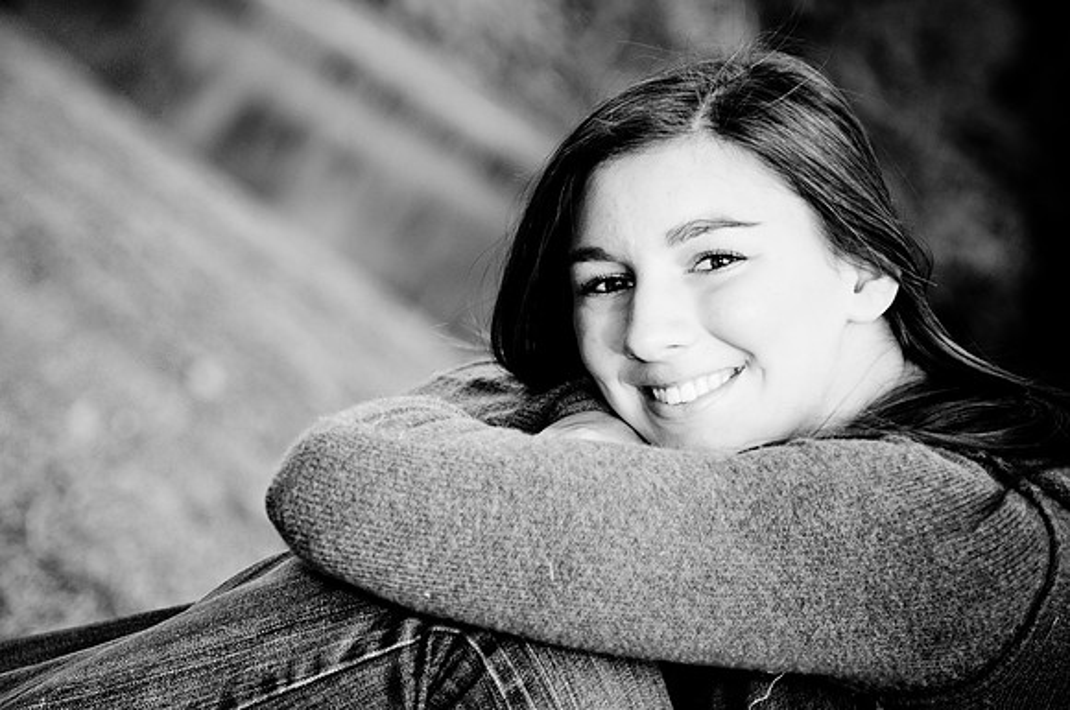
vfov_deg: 13.0
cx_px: 535
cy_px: 355
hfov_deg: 19.5
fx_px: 3116
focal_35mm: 105
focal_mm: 70
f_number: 2.8
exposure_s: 1/200
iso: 100
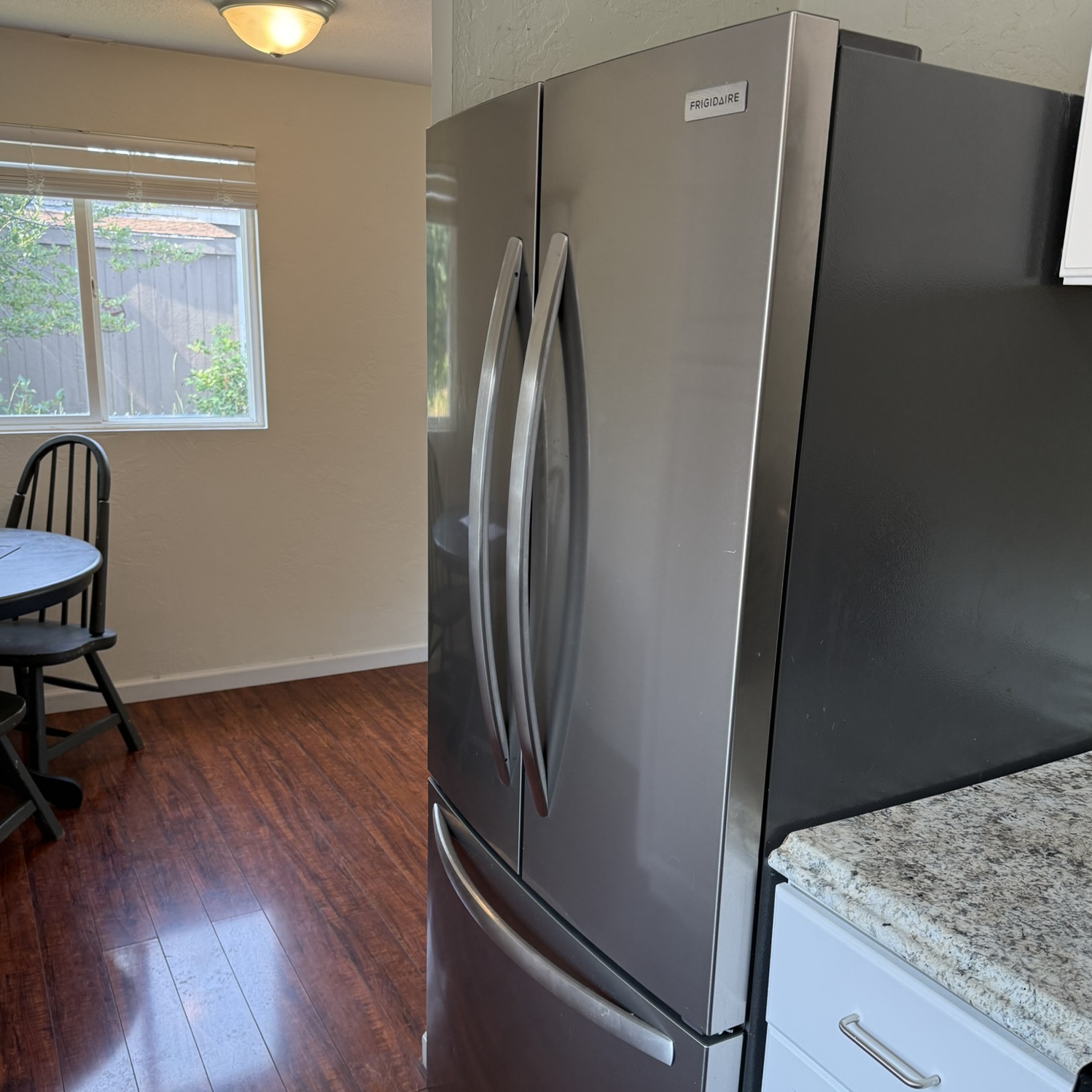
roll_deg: -2.0
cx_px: 545
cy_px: 601
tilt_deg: -15.3
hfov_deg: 55.6
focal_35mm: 29
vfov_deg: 55.5
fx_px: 1035
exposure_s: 1/162
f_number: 1.78
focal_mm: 6.76
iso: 160
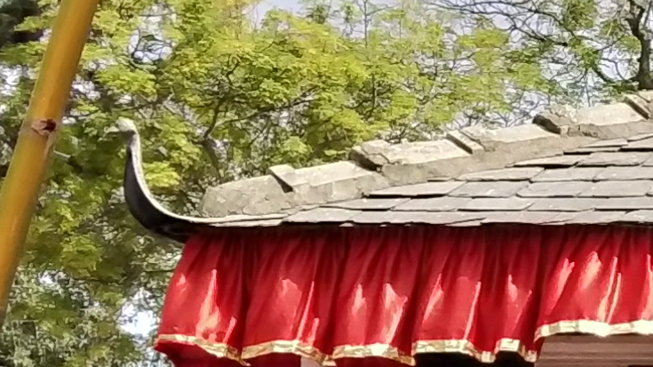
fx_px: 2839
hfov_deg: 11.0
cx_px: 1602
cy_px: 259
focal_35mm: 164
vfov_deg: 7.4
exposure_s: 1/1616
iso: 200
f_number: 1.7
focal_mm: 4.1
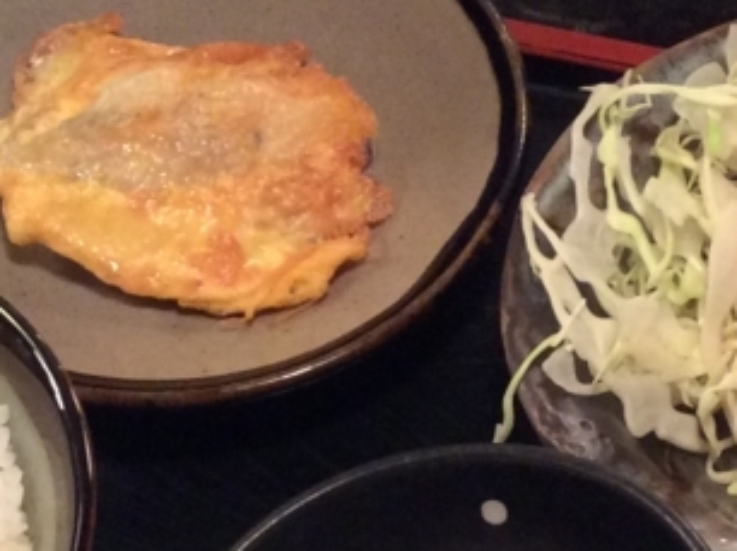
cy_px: 547
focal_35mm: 107
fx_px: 2276
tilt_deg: -56.2
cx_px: 460
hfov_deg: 18.4
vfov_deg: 13.6
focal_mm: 3.3
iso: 250
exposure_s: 1/24
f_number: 2.4
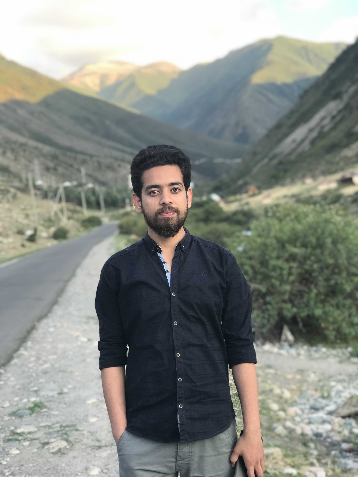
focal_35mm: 57
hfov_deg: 25.7
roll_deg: +7.7
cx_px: 179
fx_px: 786
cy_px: 238
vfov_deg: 33.8
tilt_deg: +0.0
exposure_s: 1/117
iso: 20
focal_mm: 6.6
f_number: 2.8
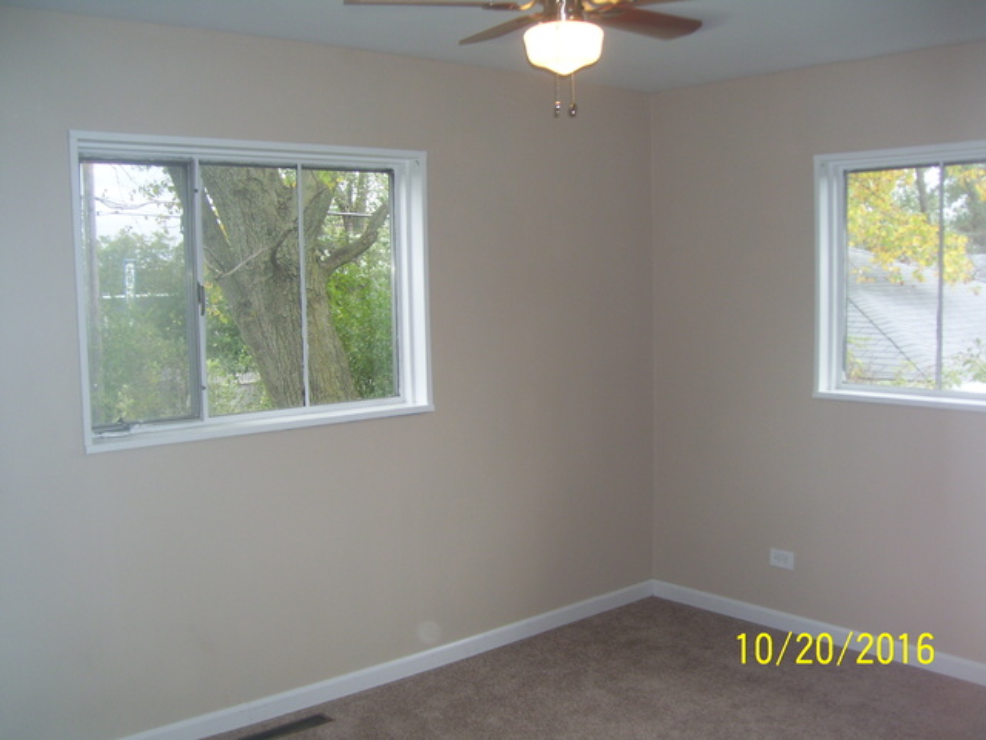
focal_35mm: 36
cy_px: 370
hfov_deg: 51.4
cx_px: 493
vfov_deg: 39.7
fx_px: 1025
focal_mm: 6
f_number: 2.7
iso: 80
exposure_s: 1/60
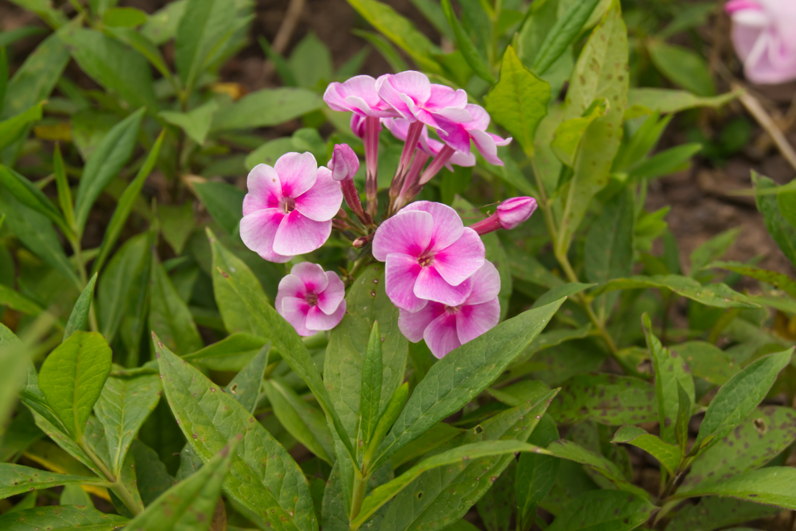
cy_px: 266
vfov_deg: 16.6
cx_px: 398
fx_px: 1824
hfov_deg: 24.6
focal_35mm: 82
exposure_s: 1/500
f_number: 10
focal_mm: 55
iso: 800
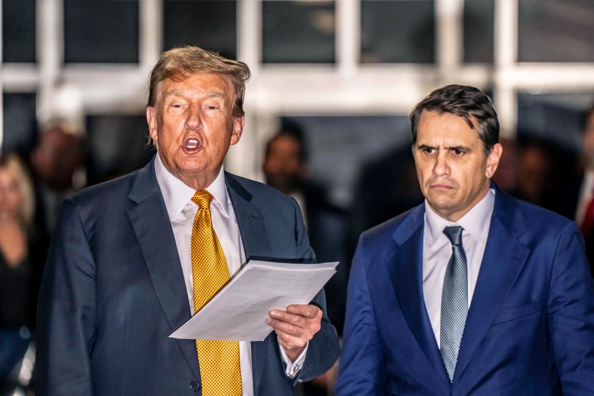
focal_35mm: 356
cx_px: 297
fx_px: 5874
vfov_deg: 3.9
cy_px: 198
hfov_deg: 5.8
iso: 1600
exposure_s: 1/200
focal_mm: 356
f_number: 5.6
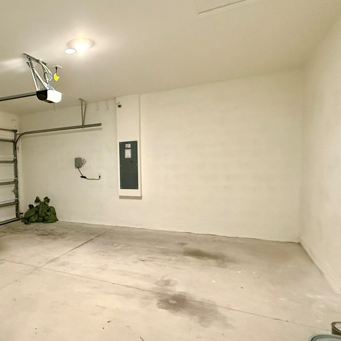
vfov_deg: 67.2
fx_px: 256
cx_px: 66
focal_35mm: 23
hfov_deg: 61.4
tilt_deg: -2.5
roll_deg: -1.1
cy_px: 179
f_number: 2.2
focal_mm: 2.22
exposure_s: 1/60
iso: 1000
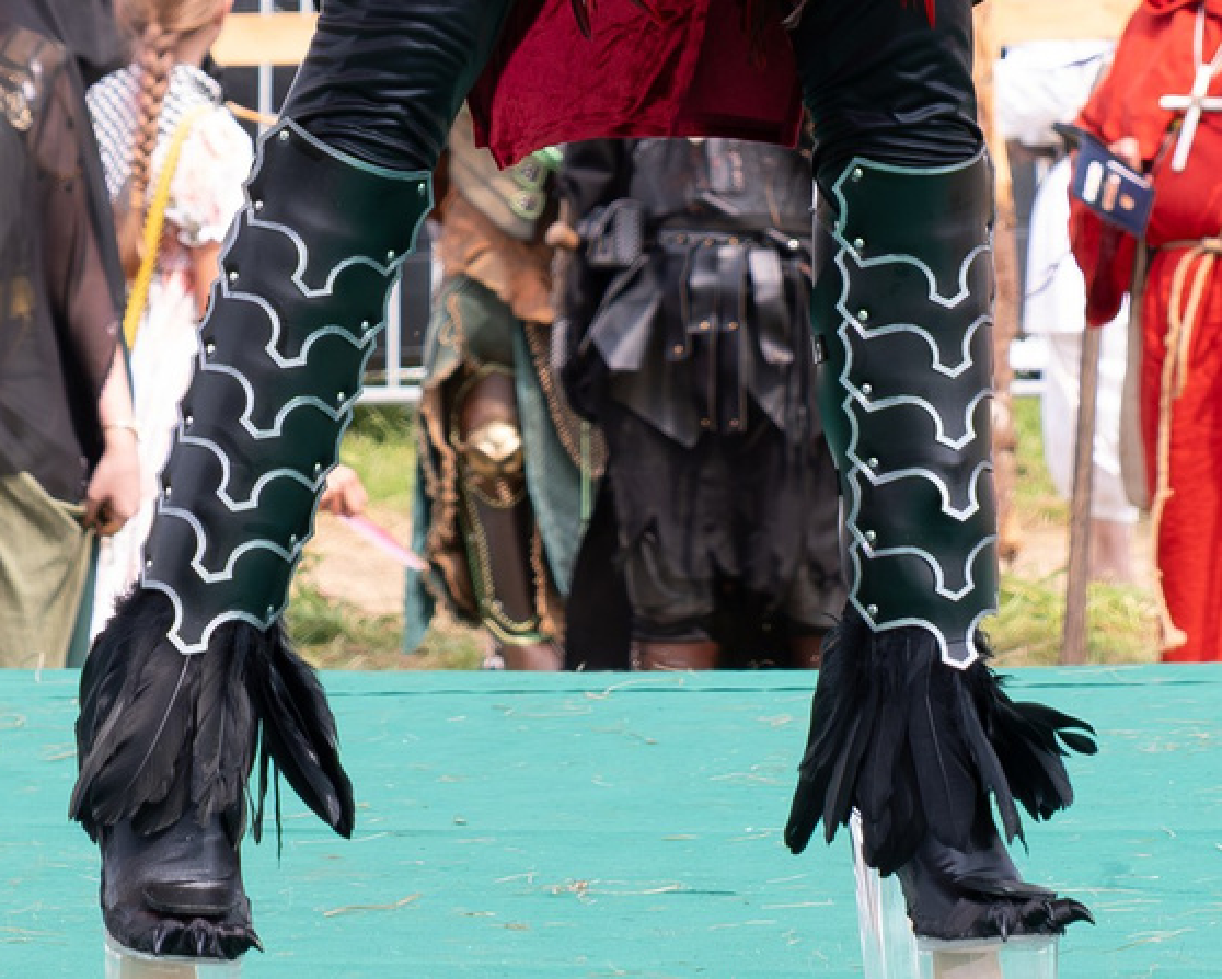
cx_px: 591
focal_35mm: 284
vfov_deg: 5.4
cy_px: -724
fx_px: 10277
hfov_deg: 6.8
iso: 250
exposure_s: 1/1000
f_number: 3.6
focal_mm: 44.1
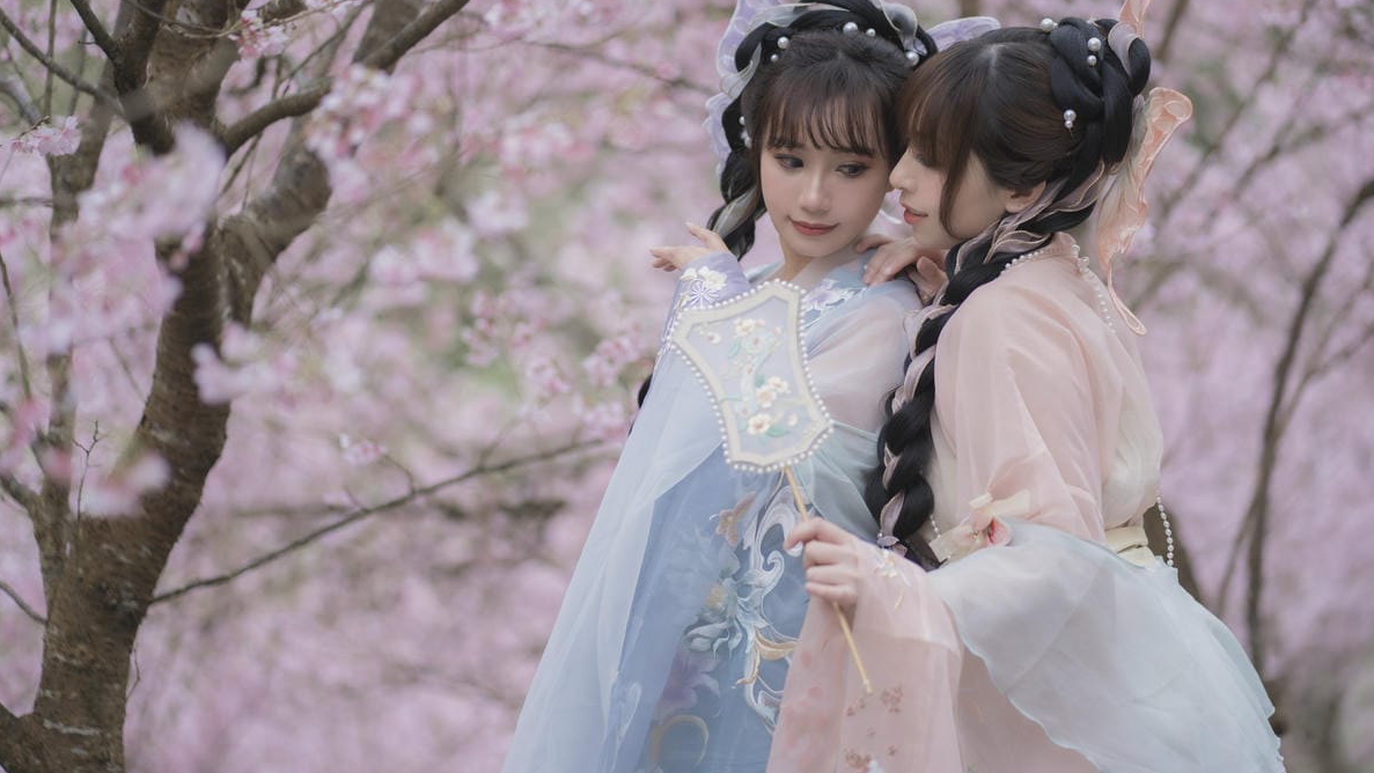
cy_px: 337
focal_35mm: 90
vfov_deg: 13.4
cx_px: 691
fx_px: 3279
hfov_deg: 23.7
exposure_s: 1/200
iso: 320
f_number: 1.8
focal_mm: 85
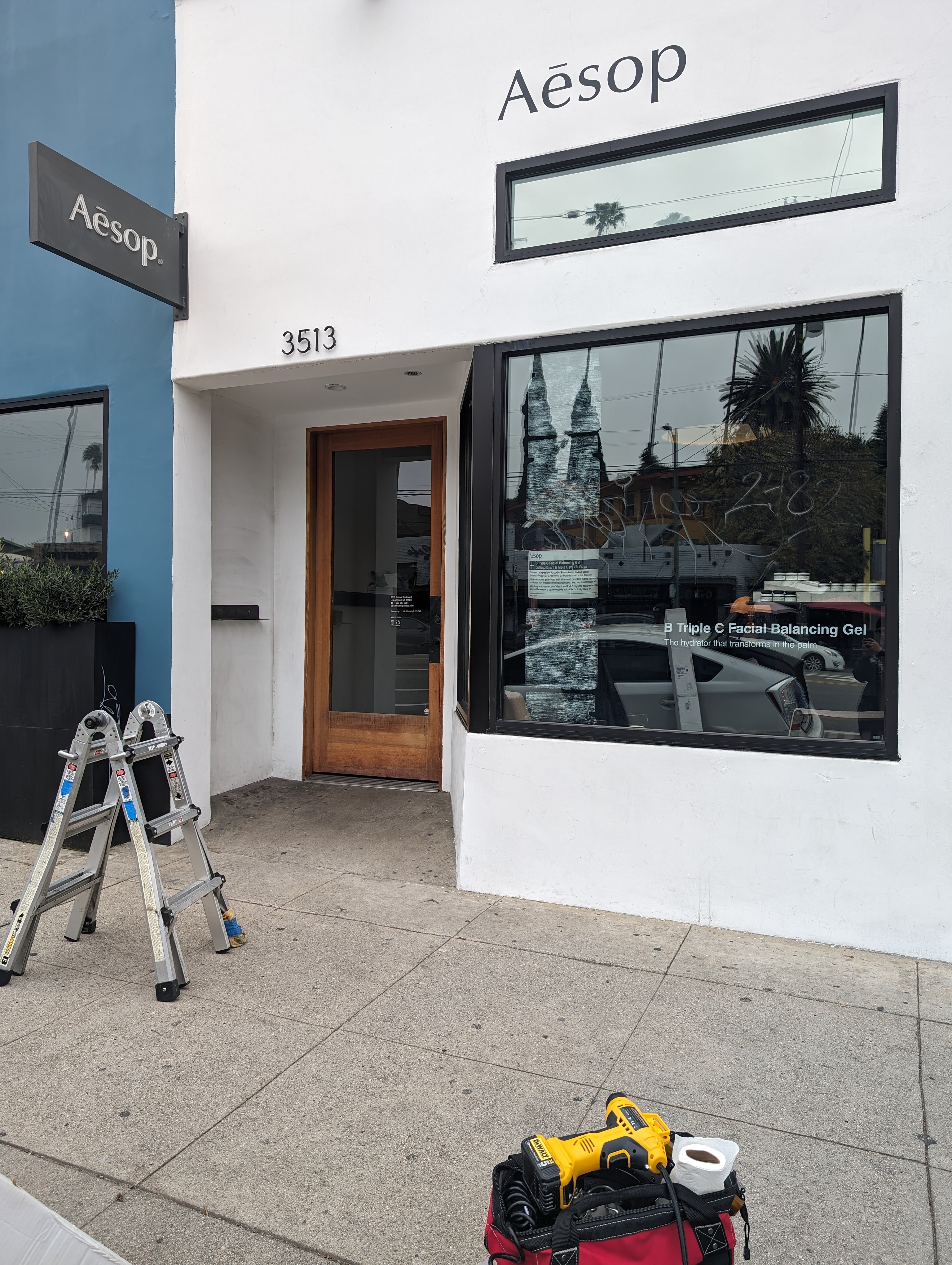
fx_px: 878
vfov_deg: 71.5
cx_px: 476
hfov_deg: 56.9
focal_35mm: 24
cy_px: 632
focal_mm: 6.9
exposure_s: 1/179
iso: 22
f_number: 1.68
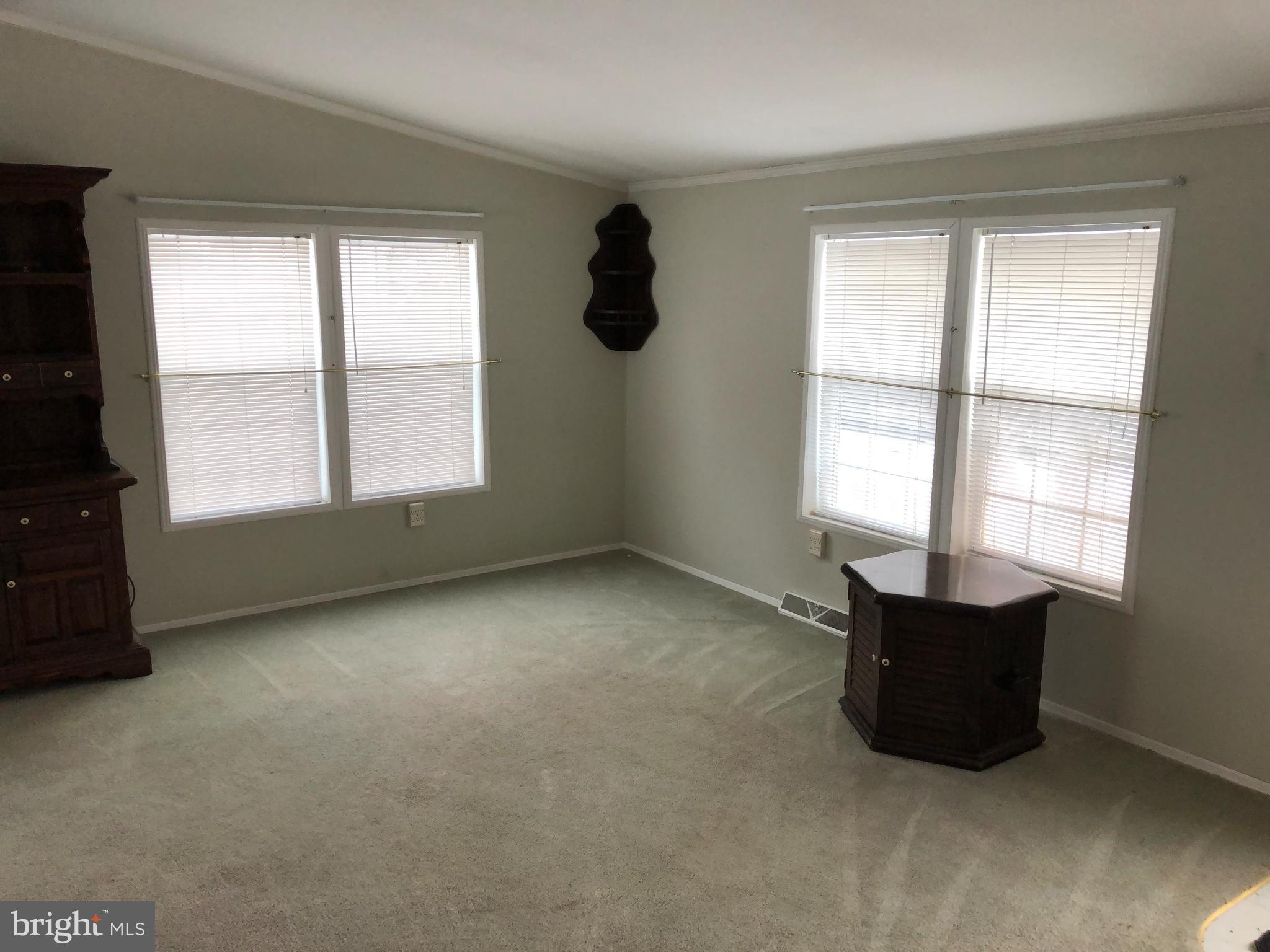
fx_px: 1027
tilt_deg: -13.3
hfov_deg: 63.4
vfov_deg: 49.7
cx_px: 635
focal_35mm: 28
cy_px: 476
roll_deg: -2.3
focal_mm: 3.99
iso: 80
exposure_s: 1/120
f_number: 1.8
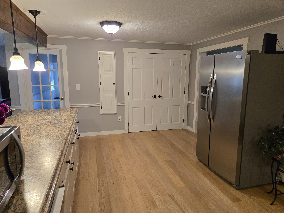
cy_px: 106
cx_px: 142
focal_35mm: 23
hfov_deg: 73.9
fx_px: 189
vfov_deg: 58.9
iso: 500
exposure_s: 1/120
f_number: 1.8
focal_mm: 5.4
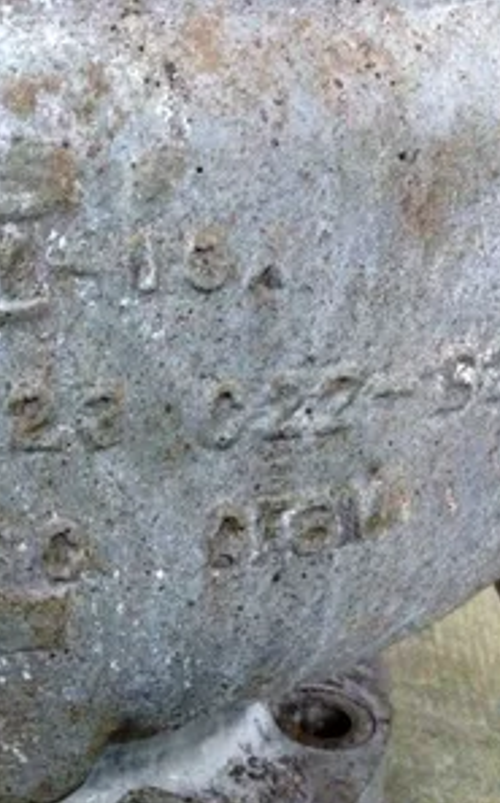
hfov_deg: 25.3
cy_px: 403
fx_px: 1093
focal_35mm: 50
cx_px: 86
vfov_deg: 40.3
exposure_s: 1/15
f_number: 2.4
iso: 500
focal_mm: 4.28
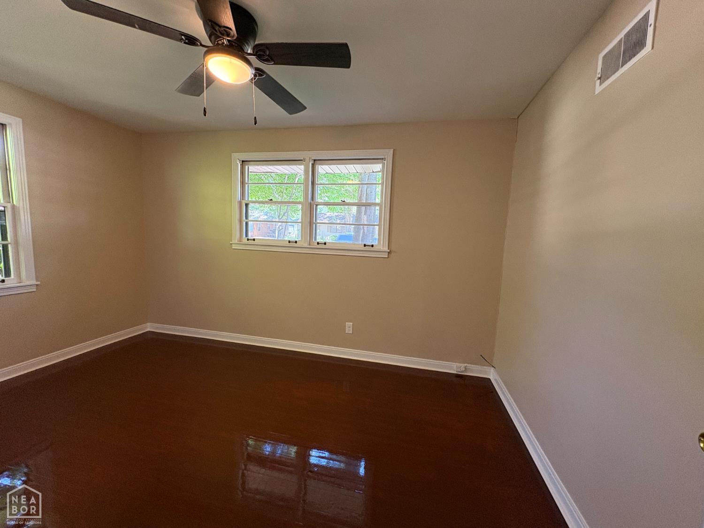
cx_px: 352
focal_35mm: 14
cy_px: 264
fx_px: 285
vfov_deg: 85.7
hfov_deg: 102.1
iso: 250
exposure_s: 1/60
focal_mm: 2.22
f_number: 2.2
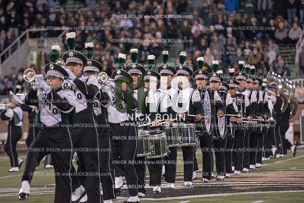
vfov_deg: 6.9
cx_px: 152
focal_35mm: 200
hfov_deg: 10.3
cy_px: 102
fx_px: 1689
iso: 5000
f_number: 3.2
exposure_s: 1/1250
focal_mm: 200
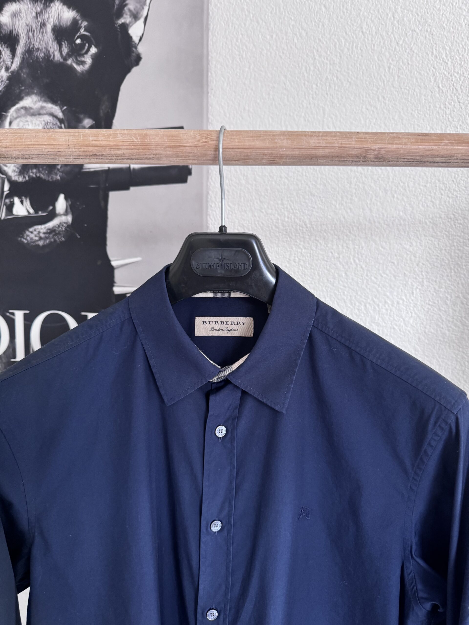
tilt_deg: -4.7
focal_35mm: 24
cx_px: 234
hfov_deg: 56.8
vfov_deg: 71.6
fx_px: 434
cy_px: 312
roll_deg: -1.0
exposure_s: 1/60
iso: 320
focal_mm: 6.76
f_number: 1.78
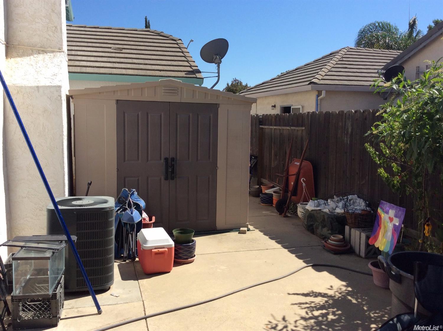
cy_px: 166
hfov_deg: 56.9
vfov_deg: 44.0
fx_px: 409
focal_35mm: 32
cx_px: 222
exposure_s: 1/1300
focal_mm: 3.3
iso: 32
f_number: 2.4
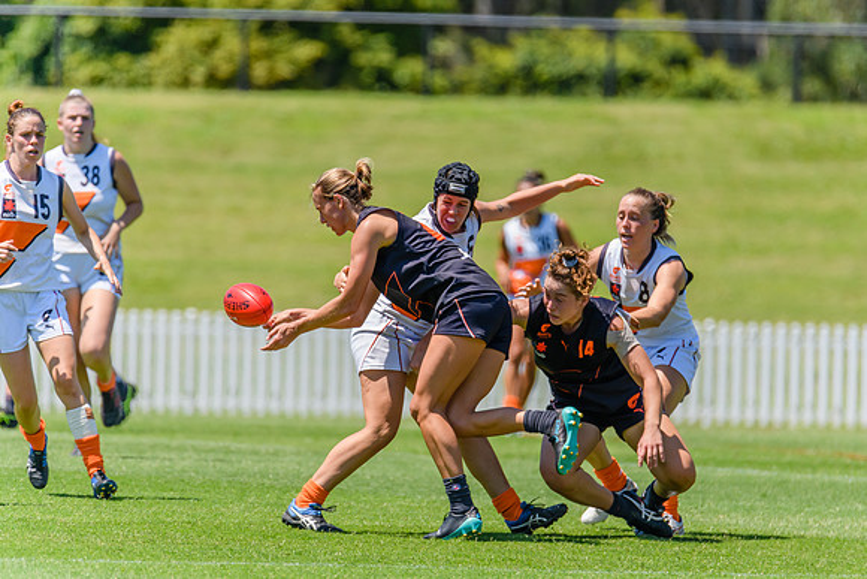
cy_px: 265
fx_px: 16115
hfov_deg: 3.1
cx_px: 478
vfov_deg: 2.1
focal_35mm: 669
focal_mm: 600
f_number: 7.1
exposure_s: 1/2000
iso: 800
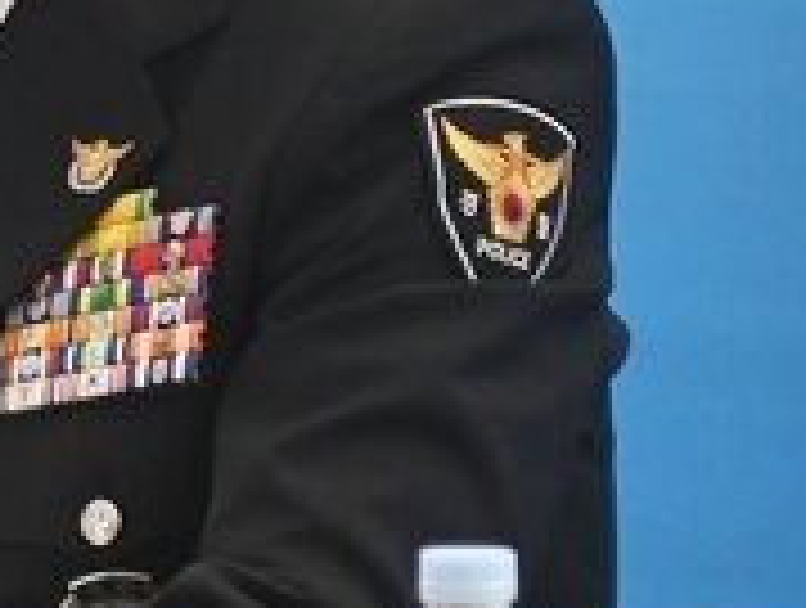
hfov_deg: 2.2
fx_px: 20998
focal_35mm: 900
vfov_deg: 1.7
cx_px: -833
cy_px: -471
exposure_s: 1/200
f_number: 4.5
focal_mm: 120
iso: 1250
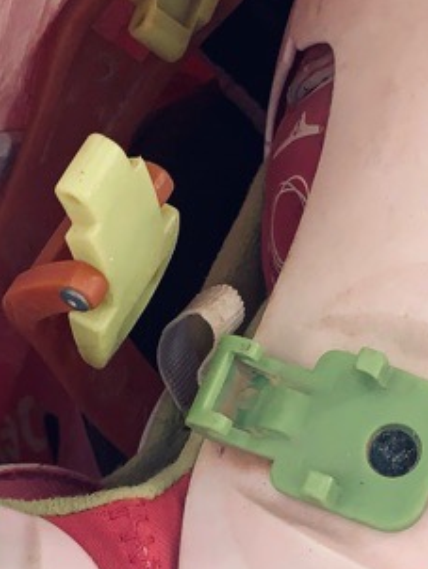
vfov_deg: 21.7
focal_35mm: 86
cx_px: 253
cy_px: 599
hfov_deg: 17.2
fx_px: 1416
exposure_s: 1/87
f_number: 1.8
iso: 100
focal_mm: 4.25
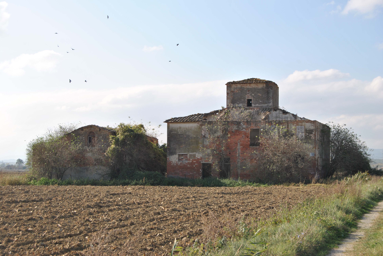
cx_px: 192
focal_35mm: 60
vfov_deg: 22.7
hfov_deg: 33.4
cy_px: 128
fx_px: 639
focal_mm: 40
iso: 100
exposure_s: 1/200
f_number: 7.1
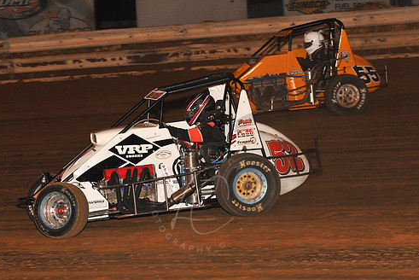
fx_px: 1444
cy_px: 122
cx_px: 201
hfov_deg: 16.5
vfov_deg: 11.1
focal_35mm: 124
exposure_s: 1/320
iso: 1000
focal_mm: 105
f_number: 6.3
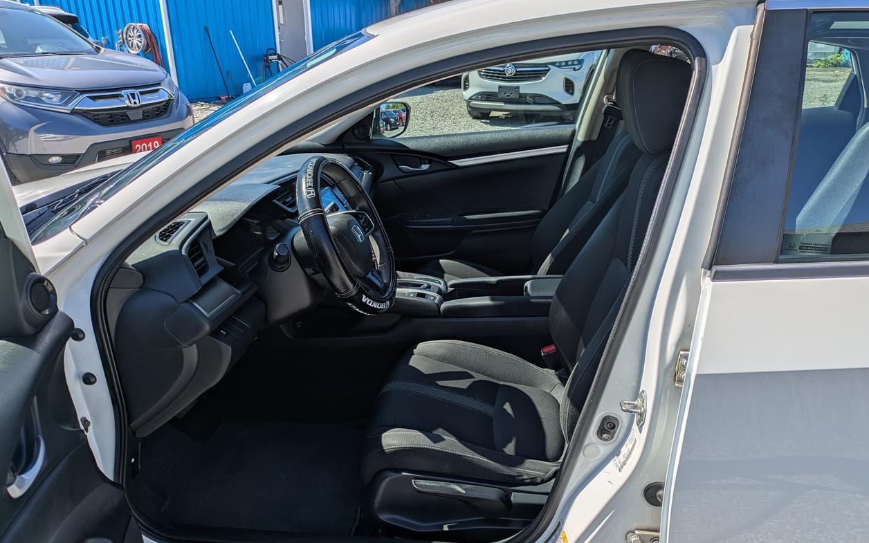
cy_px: 280
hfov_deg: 68.4
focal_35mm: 27
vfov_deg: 46.0
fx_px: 639
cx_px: 434
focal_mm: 5.43
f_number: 1.89
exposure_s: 1/2841
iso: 41
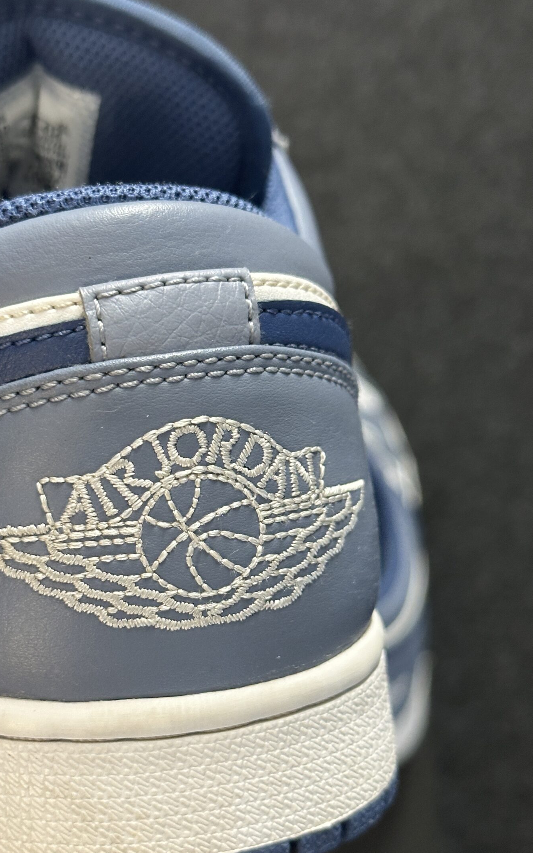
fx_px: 1417
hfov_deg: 21.3
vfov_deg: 33.4
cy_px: 504
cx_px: 206
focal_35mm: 61
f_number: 1.78
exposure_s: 1/33
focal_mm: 6.86
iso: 200
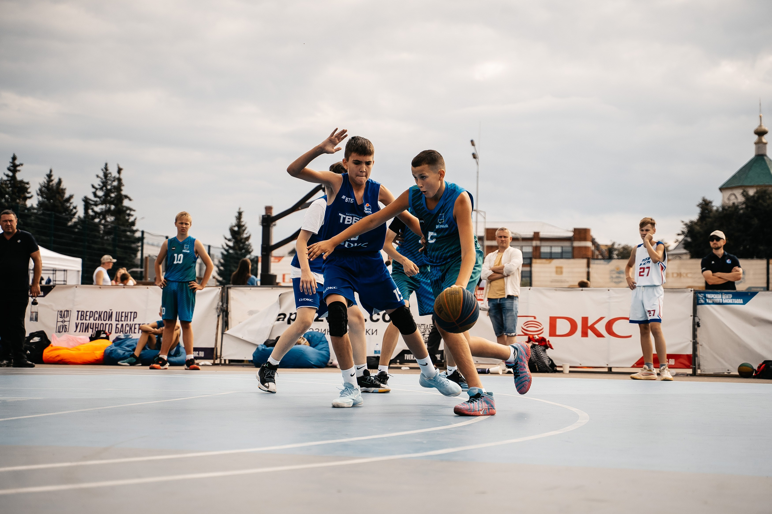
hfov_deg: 30.4
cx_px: 386
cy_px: 257
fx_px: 1420
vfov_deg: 20.5
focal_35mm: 66
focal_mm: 66
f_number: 3.5
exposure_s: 1/3200
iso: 320
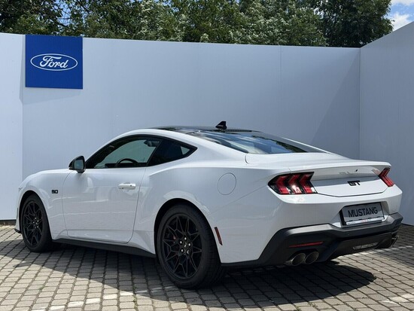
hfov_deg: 39.6
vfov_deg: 30.3
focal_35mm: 48
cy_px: 156
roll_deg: +0.6
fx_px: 574
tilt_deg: +0.4
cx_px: 207
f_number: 1.78
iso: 64
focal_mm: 6.76
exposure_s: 1/4878
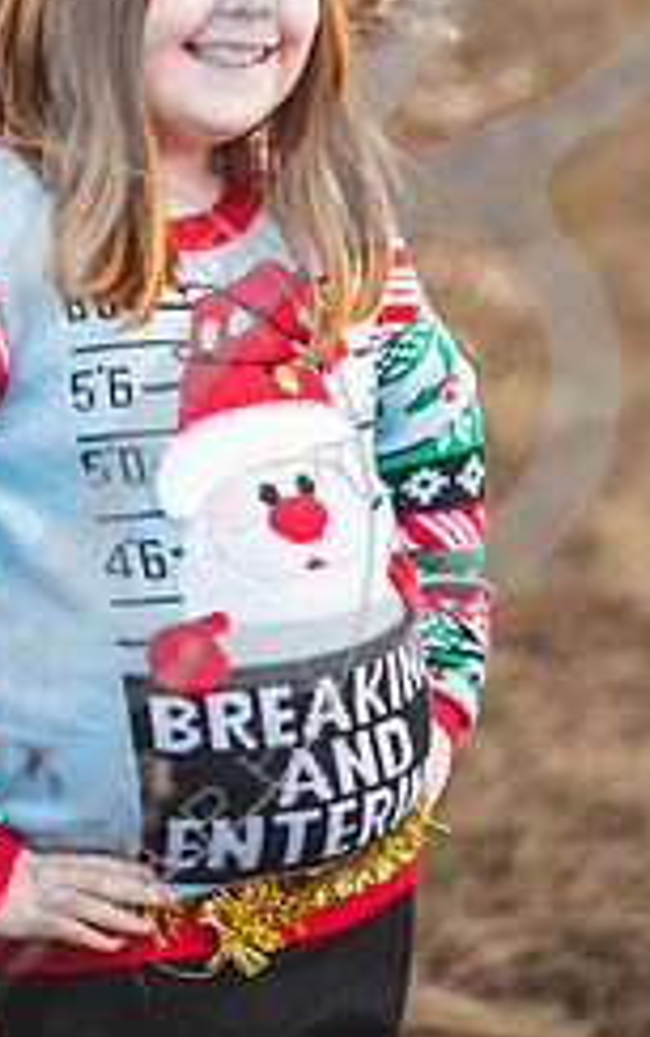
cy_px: 208
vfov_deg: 9.6
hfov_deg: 6.0
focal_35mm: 218
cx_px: 170
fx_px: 6164
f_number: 2.8
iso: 800
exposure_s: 1/320
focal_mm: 116
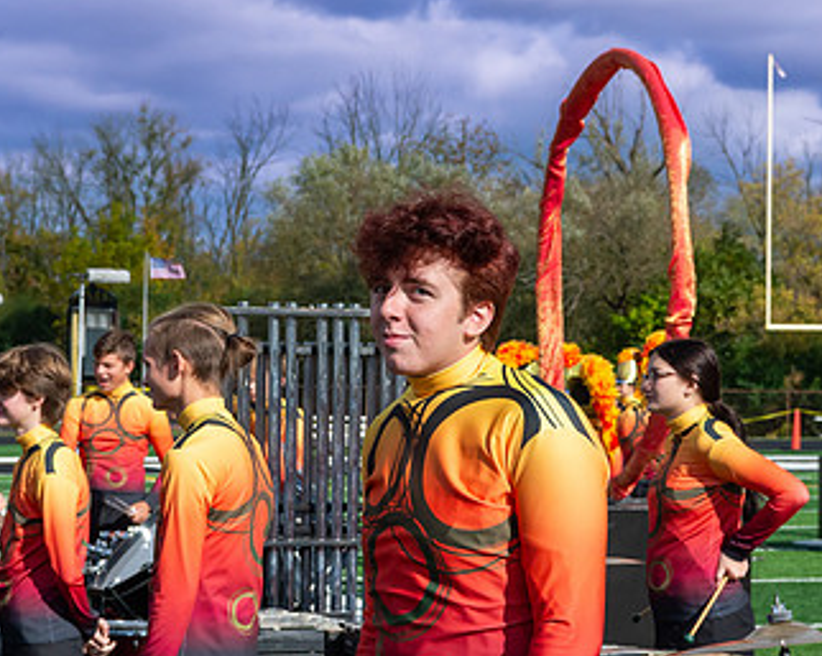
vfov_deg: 12.0
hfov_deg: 15.0
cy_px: 402
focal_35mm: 128
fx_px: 3111
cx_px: 461
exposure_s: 1/5000
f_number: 10
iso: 1600
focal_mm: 70
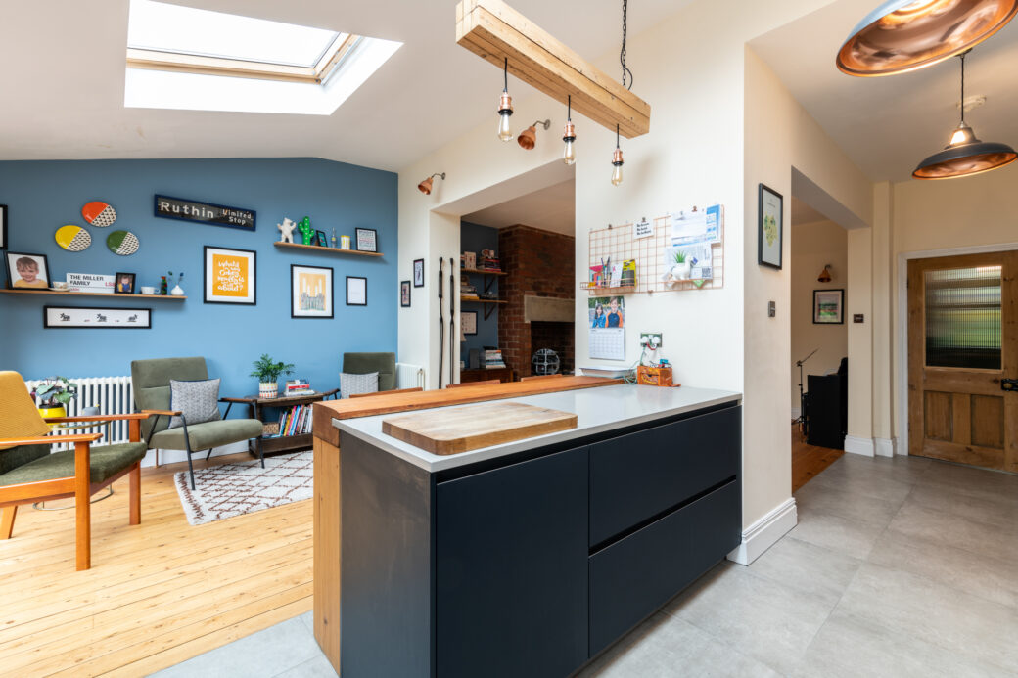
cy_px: 339
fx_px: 424
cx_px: 509
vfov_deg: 77.3
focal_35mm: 15
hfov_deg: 100.4
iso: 100
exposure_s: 1/2.5
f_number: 8
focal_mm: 15
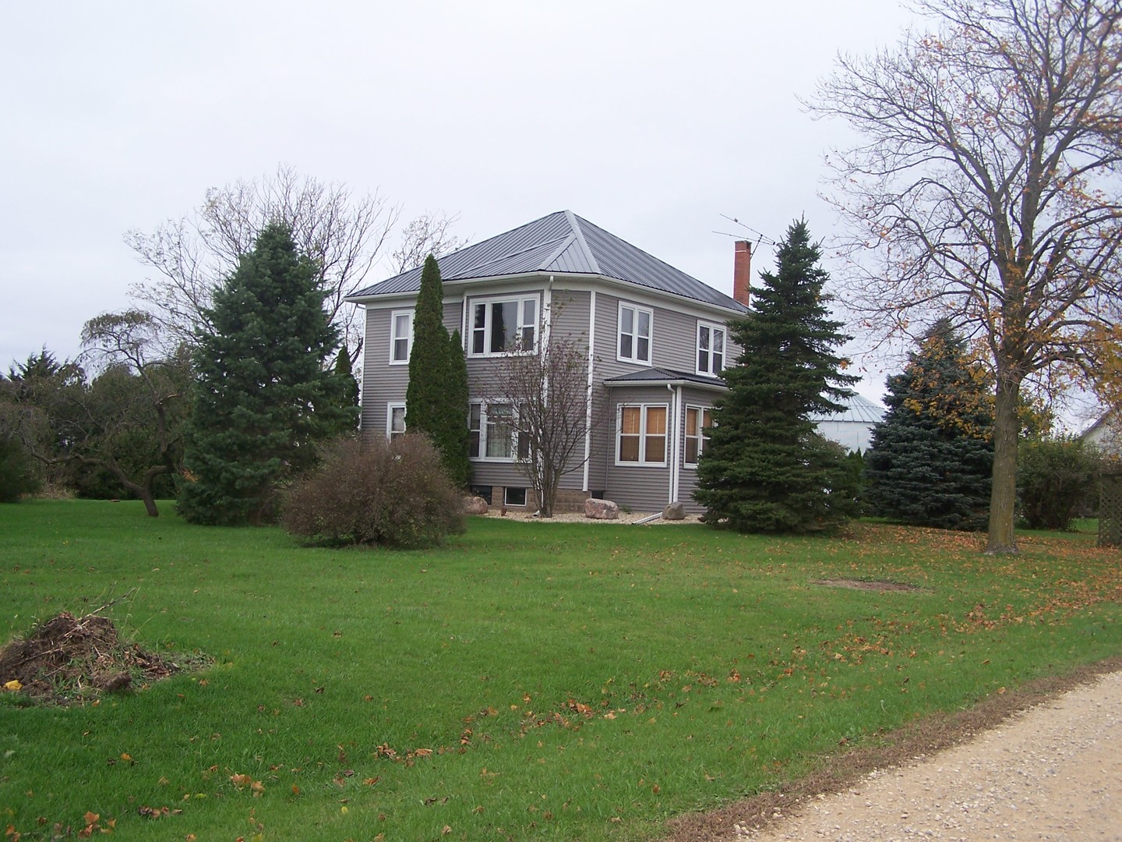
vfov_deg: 37.7
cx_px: 561
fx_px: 1232
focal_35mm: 38
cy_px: 421
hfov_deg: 49.0
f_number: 2.8
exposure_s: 1/160
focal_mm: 6.3
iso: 80
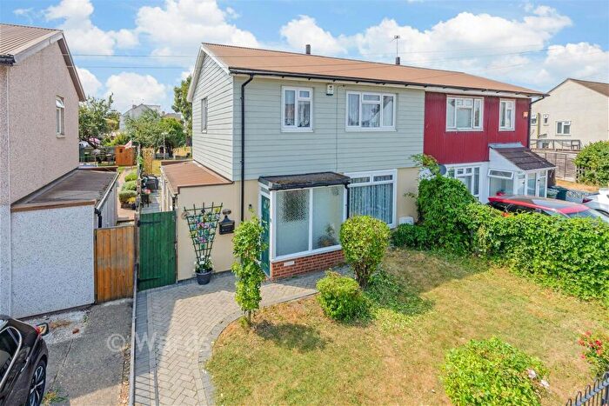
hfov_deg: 104.2
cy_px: 203
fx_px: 237
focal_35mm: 14
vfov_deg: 81.2
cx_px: 304
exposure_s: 1/250
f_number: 8
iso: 100
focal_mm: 14
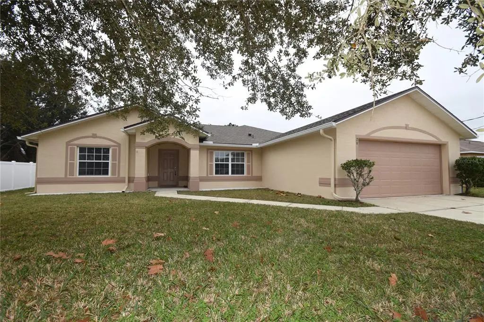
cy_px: 161
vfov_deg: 77.3
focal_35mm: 15
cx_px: 242
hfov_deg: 100.4
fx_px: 202
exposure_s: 1/100
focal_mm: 10
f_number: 5
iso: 100
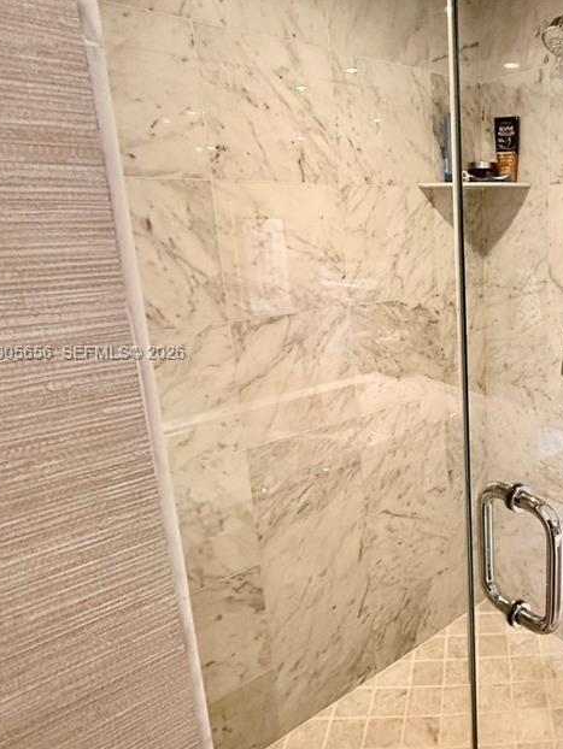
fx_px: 585
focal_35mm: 27
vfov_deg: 65.3
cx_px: 504
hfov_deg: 46.5
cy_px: 354
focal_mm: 2.22
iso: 320
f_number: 2.2
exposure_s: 1/60
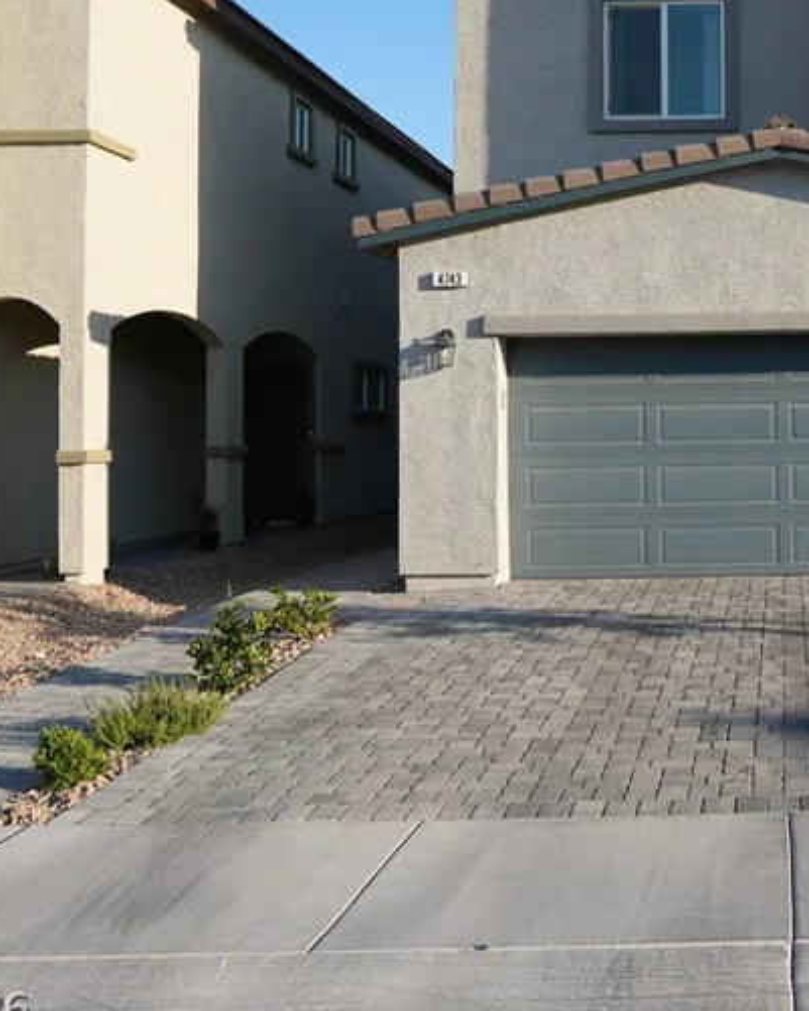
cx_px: 861
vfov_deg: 39.9
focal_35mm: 46
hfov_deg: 29.9
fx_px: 1376
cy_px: 348
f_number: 5.6
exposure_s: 1/250
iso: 100
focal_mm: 16
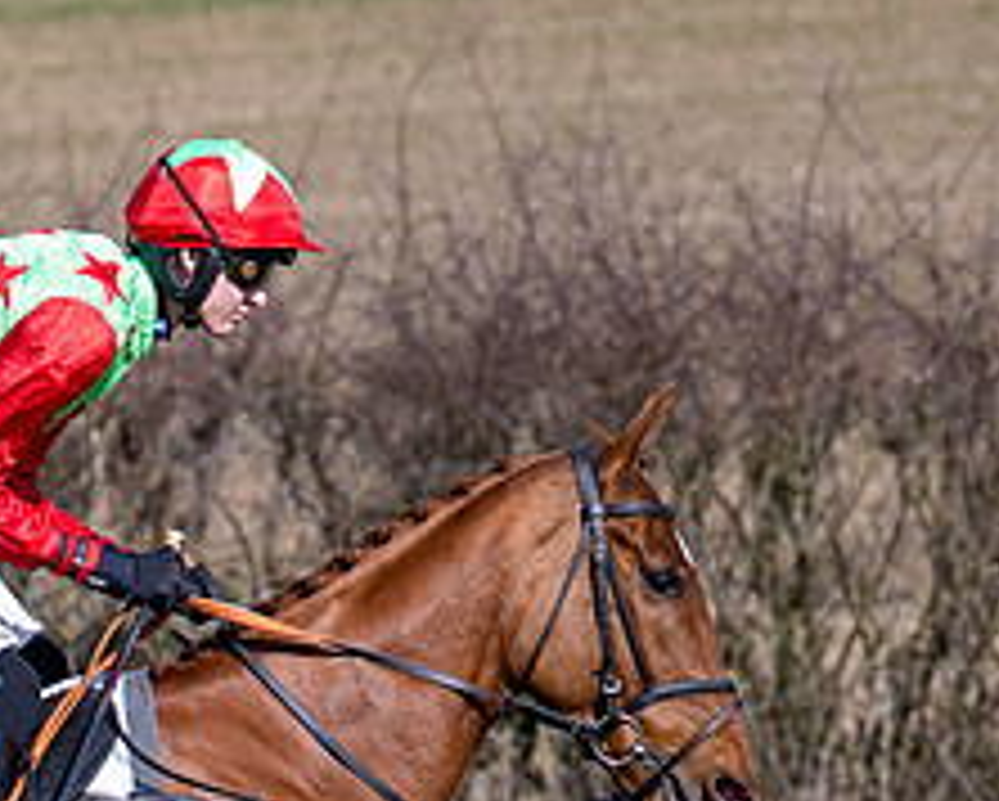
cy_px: 951
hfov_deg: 4.5
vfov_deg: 3.6
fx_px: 12725
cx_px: -250
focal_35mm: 430
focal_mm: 92
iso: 200
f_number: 2.8
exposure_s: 1/5000
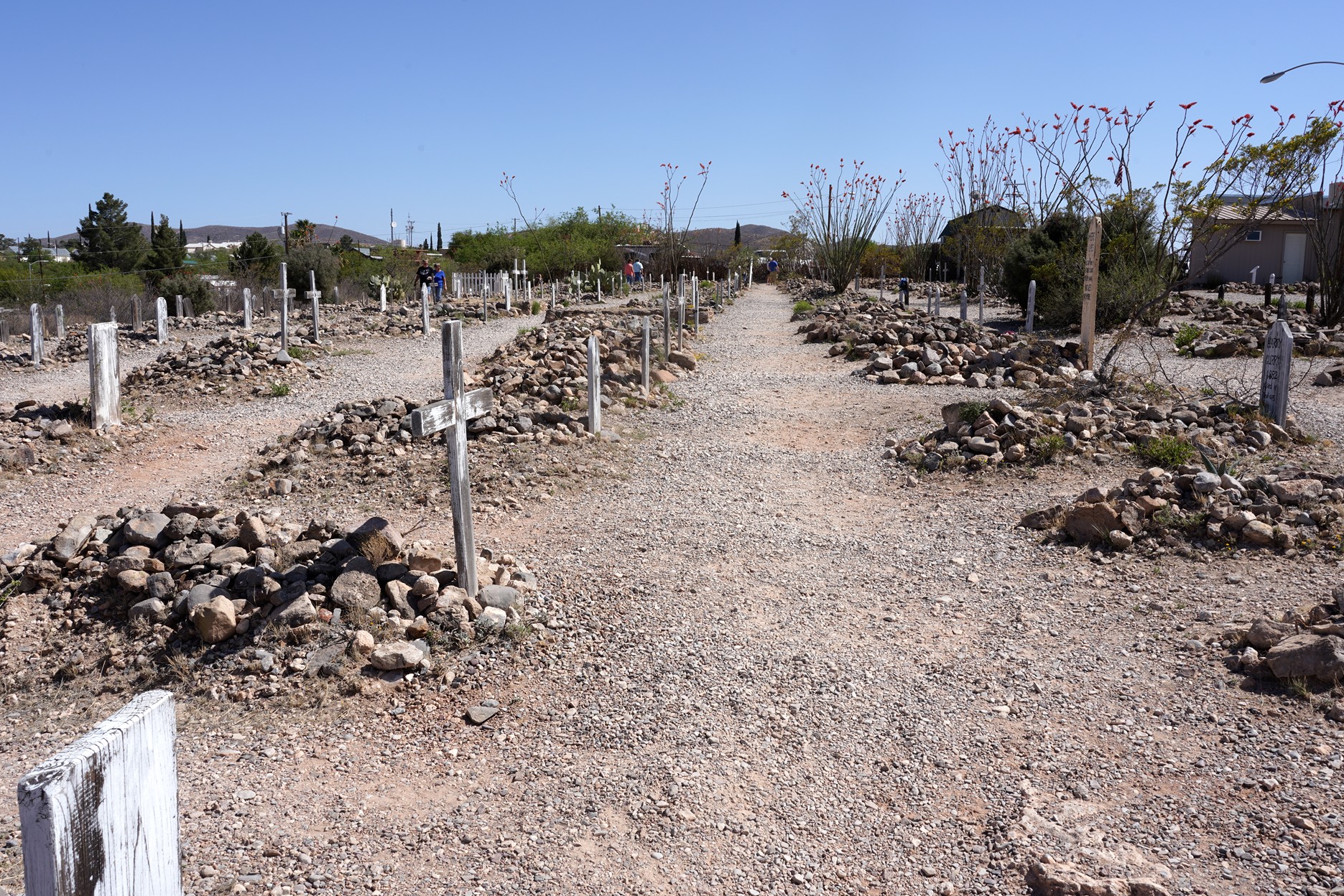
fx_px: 1157
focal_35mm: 31
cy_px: 441
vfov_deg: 42.3
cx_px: 695
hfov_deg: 60.3
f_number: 18
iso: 100
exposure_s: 1/100
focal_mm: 29
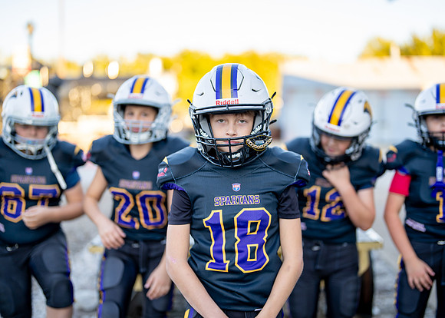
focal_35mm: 54
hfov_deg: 36.1
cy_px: 159
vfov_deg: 26.2
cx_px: 233
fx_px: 683
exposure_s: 1/1000
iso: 125
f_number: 1.2
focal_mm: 50
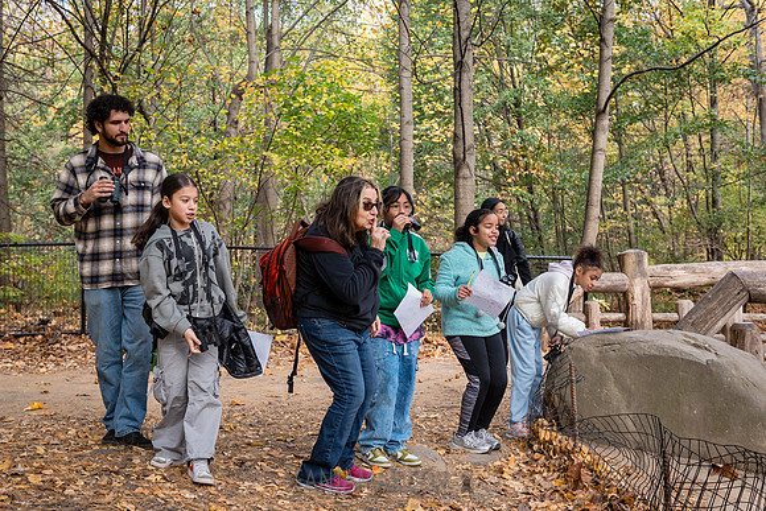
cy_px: 255
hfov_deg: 49.0
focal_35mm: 40
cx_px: 375
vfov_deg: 33.8
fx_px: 841
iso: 160
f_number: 4
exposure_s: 1/250
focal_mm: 38
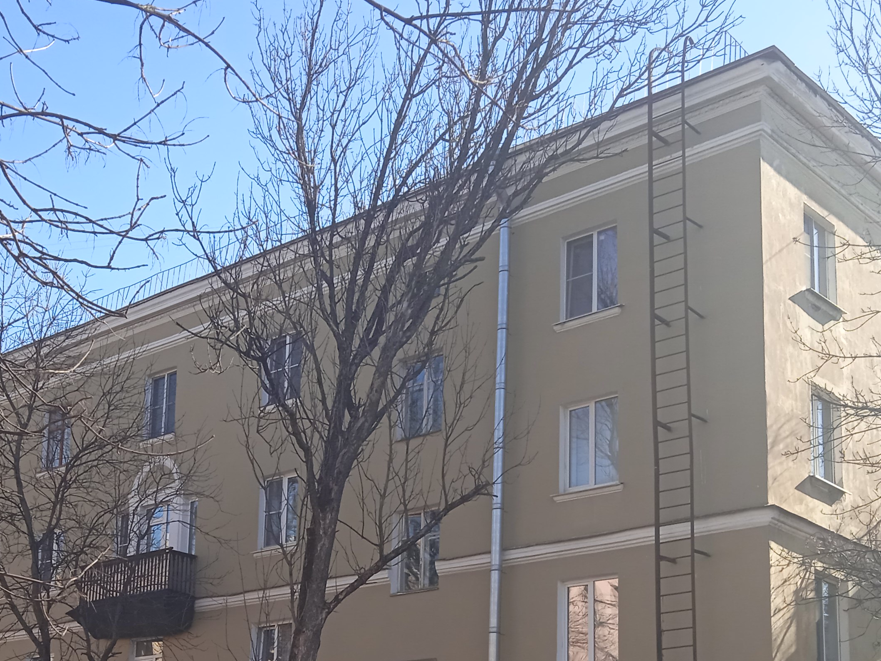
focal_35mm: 55
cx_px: 323
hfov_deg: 34.7
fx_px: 1400
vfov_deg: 25.6
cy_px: 611
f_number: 2.2
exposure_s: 1/401
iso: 100
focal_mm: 3.43
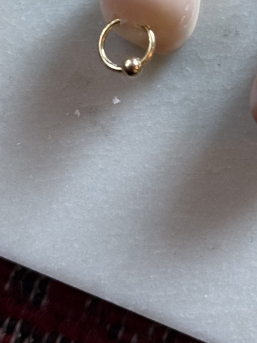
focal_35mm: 117
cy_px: -3
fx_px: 1159
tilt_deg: -76.1
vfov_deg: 16.5
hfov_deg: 12.6
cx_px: 237
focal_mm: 6.76
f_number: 1.78
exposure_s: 1/50
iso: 200
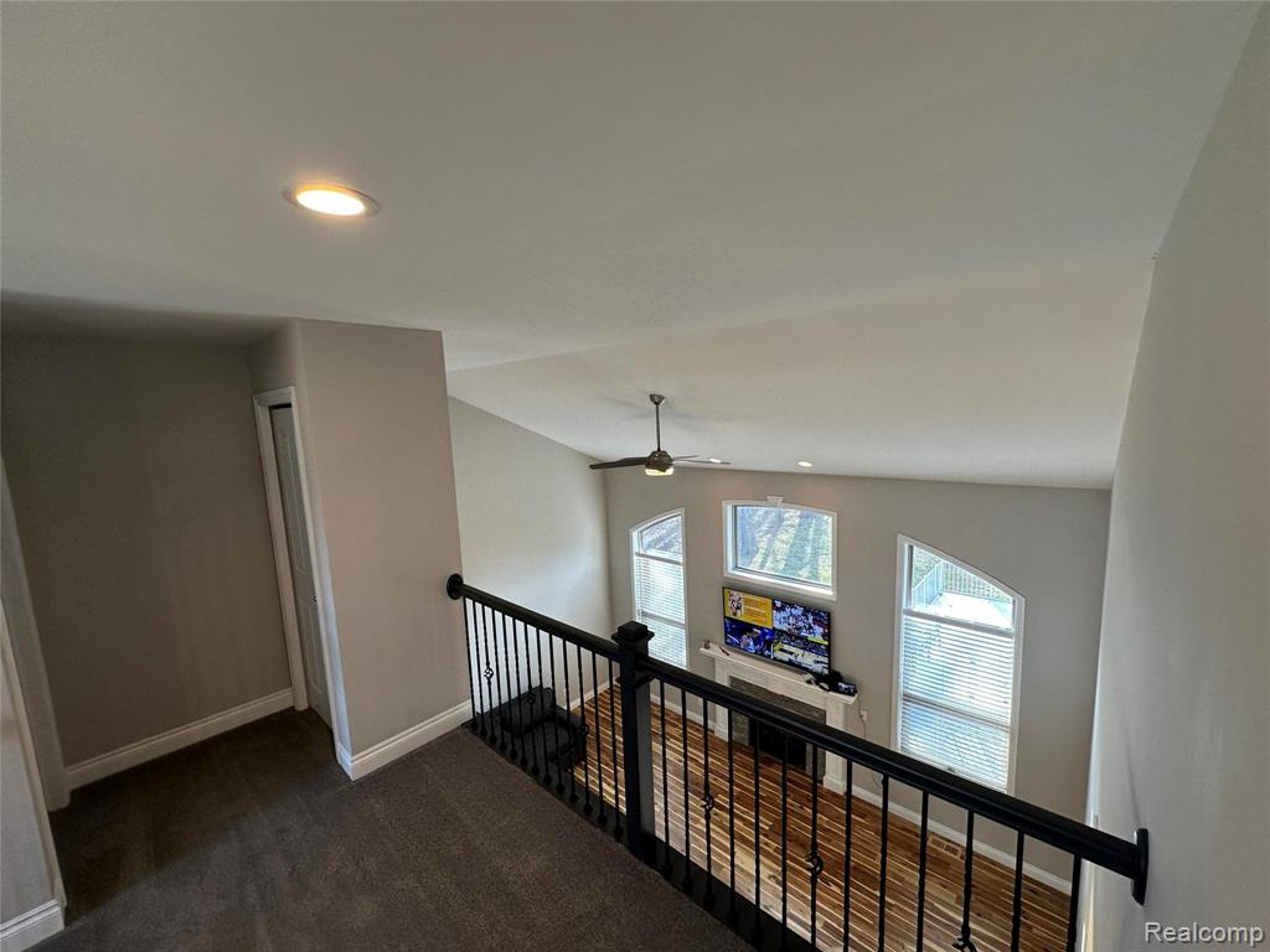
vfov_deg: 85.7
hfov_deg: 102.1
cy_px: 476
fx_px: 514
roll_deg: +1.0
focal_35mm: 14
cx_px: 635
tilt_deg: -7.0
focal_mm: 2.22
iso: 125
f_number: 2.2
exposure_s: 1/120
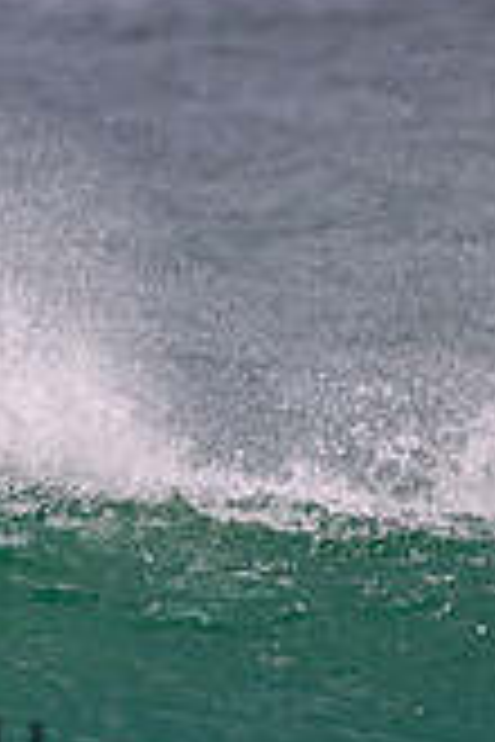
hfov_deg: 0.5
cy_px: 699
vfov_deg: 0.7
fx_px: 57890
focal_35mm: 2807
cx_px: -432
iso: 1100
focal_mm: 800
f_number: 11
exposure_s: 1/2000
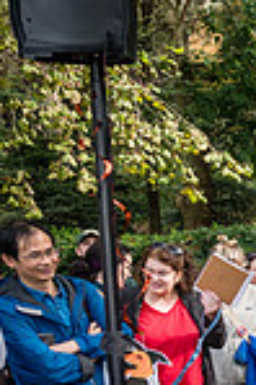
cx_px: 729
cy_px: 385
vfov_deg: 19.6
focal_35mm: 101
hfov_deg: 10.4
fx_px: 1080
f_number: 4
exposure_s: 1/800
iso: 1000
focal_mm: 26
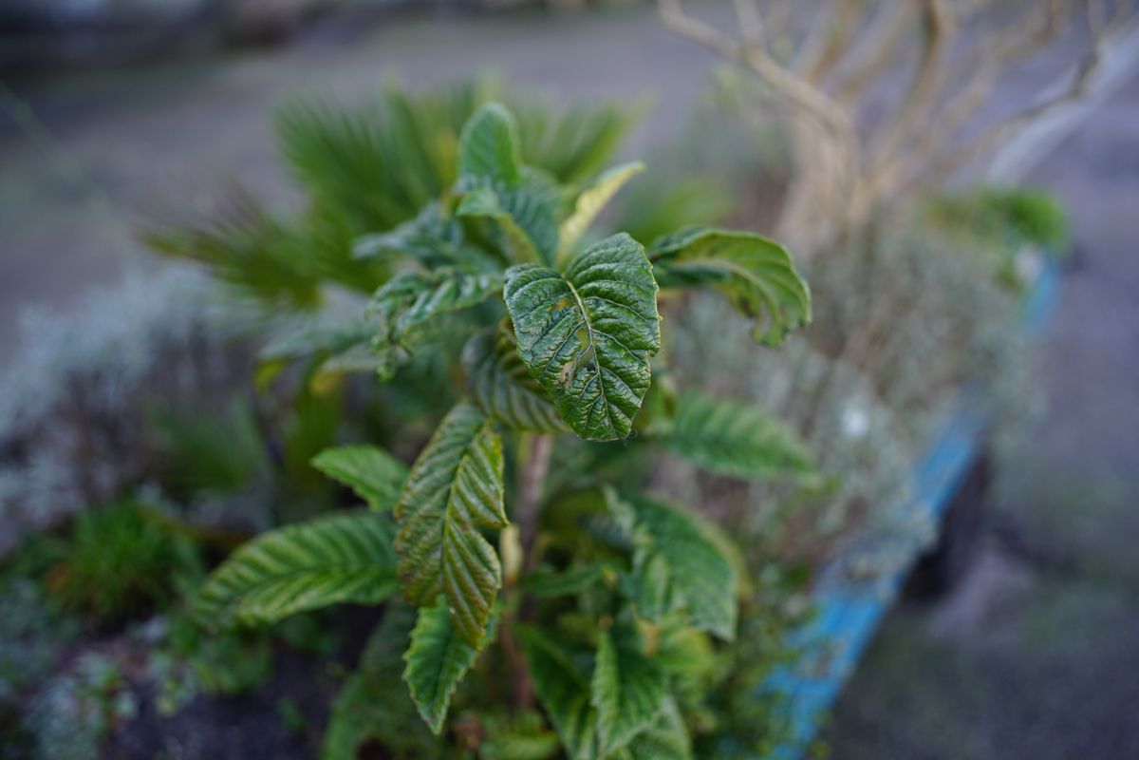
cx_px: 570
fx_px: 1107
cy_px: 380
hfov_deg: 54.4
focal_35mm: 35
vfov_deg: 37.9
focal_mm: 35
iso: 100
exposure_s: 1/800
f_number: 1.2
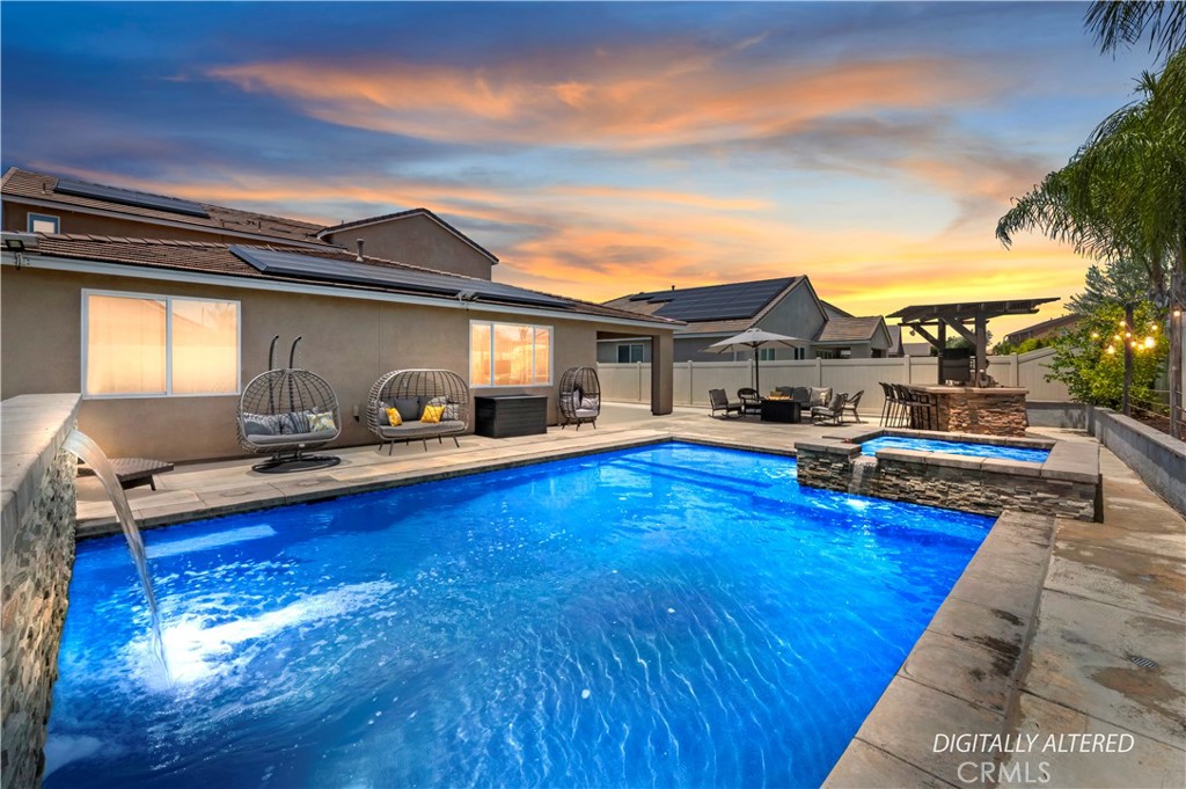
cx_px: 593
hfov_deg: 104.3
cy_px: 394
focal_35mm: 14
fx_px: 461
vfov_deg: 81.1
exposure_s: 1/40
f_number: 22
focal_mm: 14
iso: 125
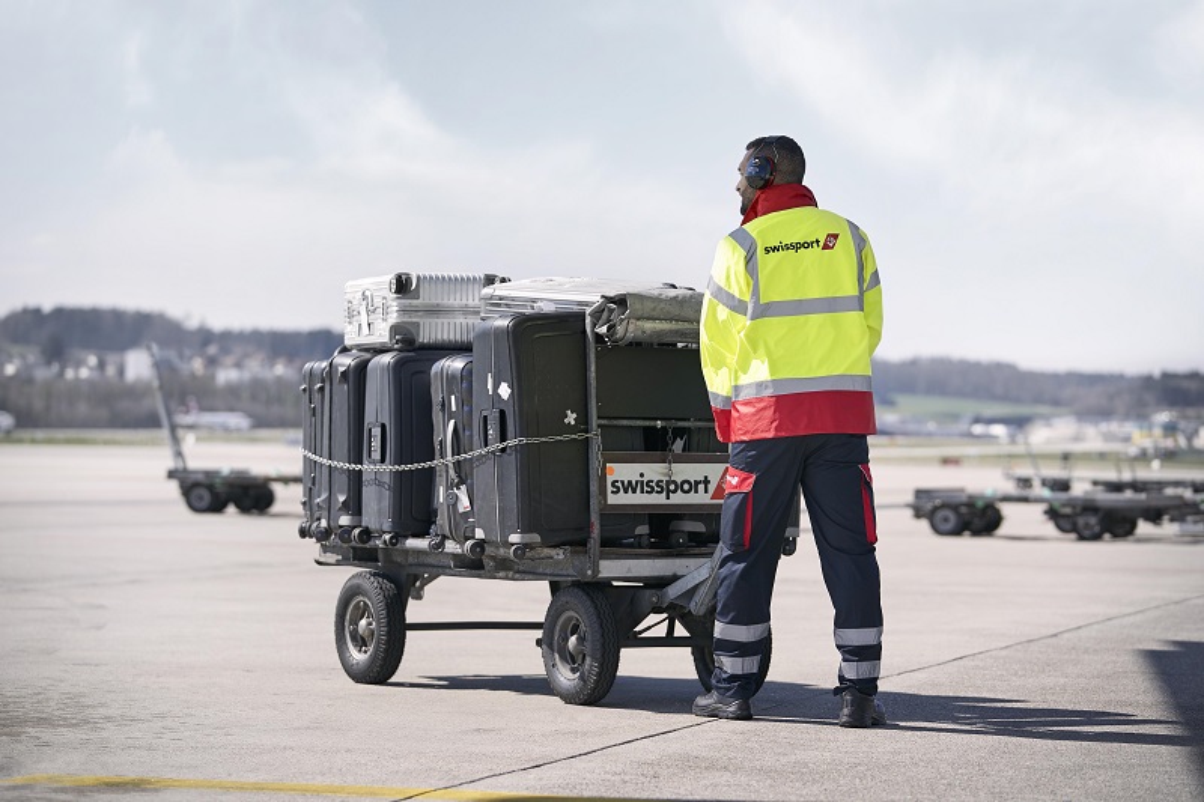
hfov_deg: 18.9
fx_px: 3611
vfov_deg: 12.7
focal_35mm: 108
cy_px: 401
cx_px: 602
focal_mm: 108
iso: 100
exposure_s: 1/1000
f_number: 3.5
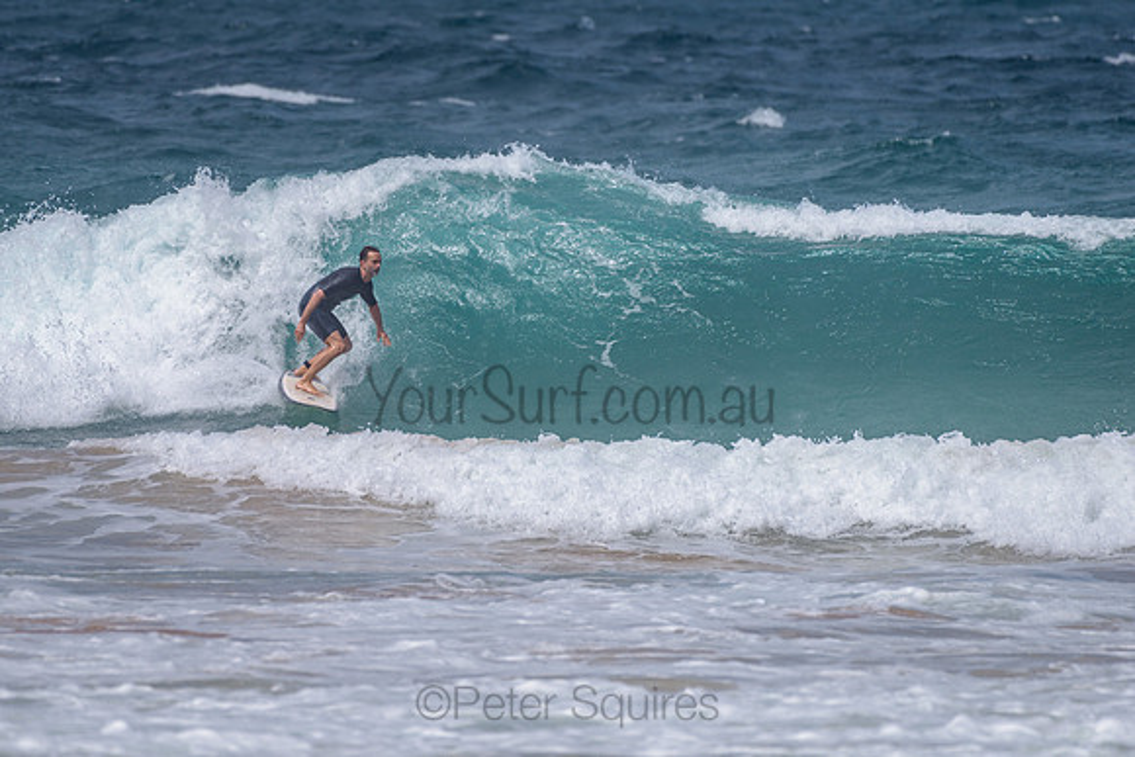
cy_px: 324
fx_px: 19341
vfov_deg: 2.2
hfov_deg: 3.4
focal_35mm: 613
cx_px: 464
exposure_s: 1/2000
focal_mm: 500
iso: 90
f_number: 5.6
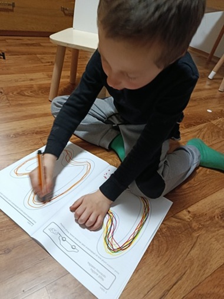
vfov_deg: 71.6
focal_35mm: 24
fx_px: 207
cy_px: 150
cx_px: 112
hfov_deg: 56.9
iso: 1363
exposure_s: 1/25
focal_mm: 5.24
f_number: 1.7
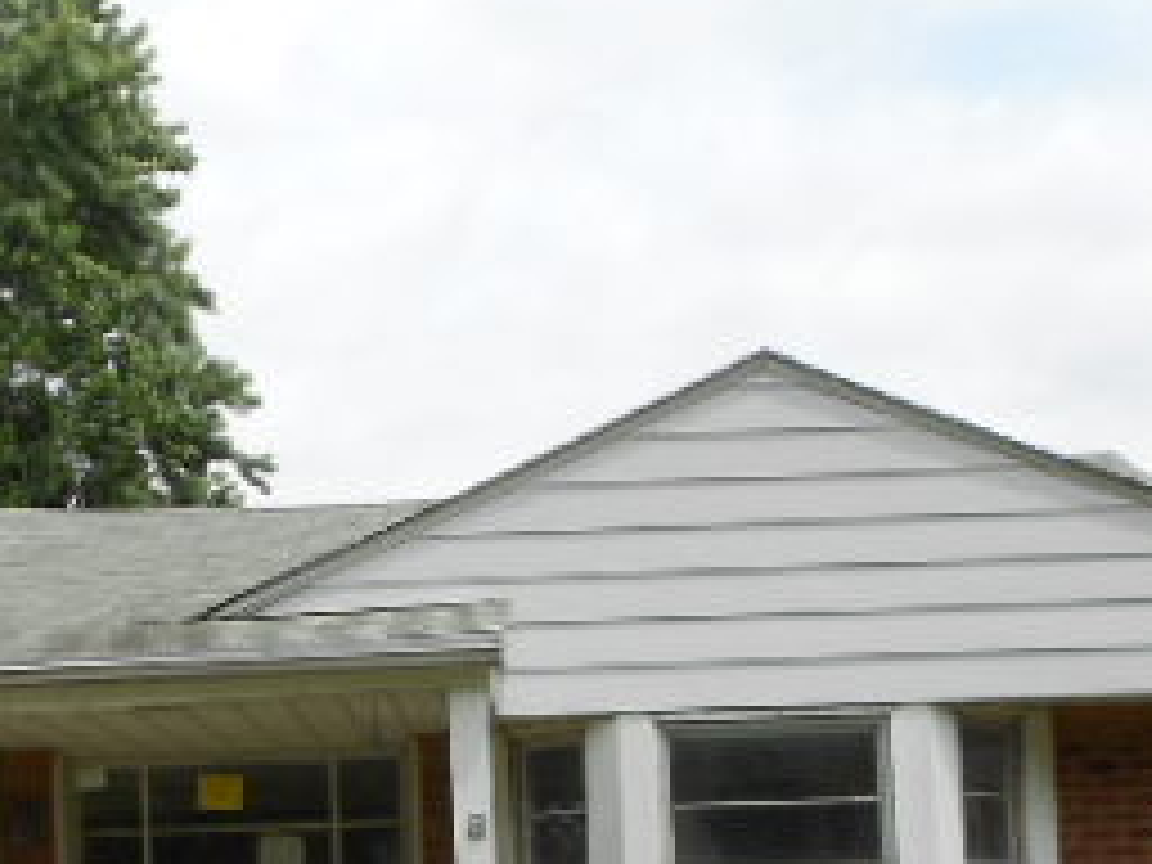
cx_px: 423
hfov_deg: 29.7
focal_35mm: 65
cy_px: 837
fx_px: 2163
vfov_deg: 21.9
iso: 80
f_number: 3.2
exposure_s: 1/1250
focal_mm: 4.6
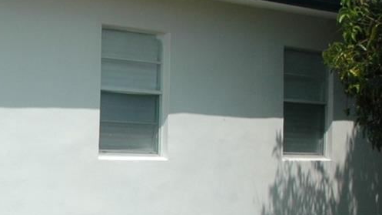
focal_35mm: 91
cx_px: -107
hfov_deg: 21.3
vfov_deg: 13.1
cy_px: 214
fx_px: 921
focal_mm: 18
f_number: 13
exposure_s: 1/640
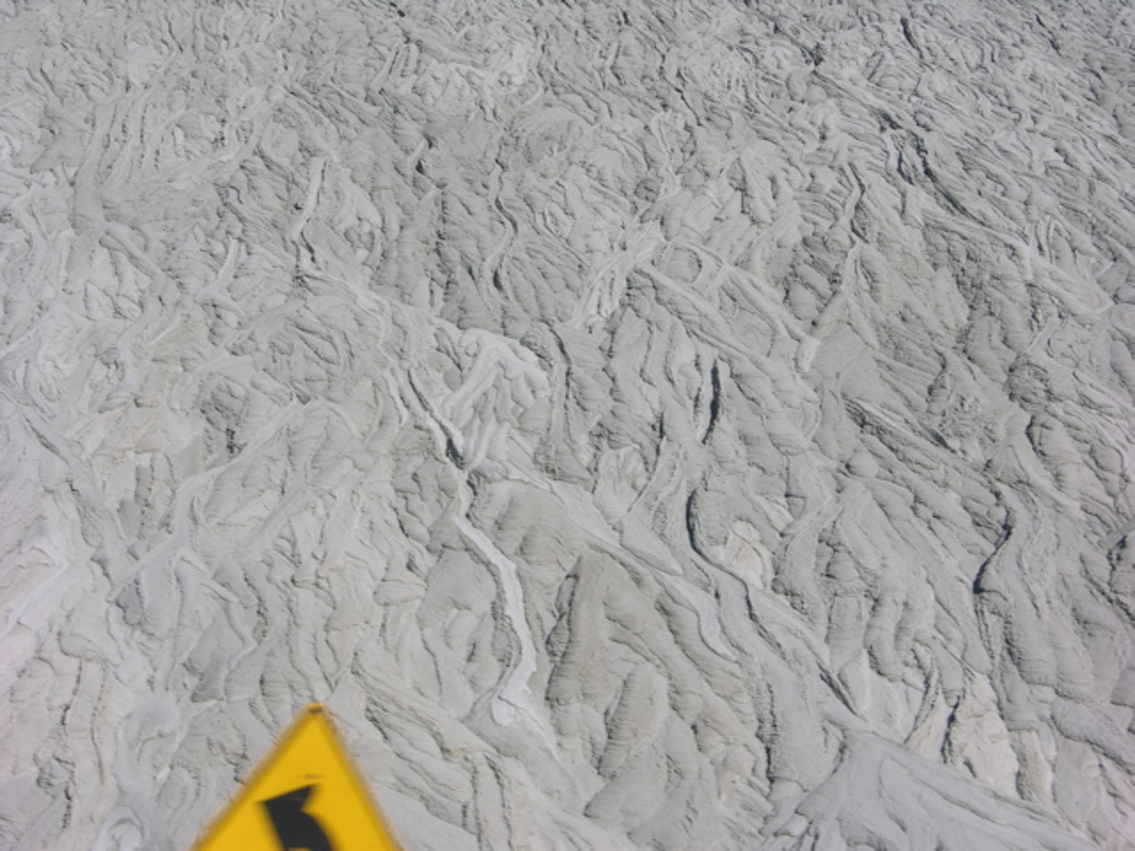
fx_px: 2885
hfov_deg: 22.3
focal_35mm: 88
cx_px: 568
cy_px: 426
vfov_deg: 16.8
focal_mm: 22.3
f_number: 4.4
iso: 50
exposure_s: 1/267
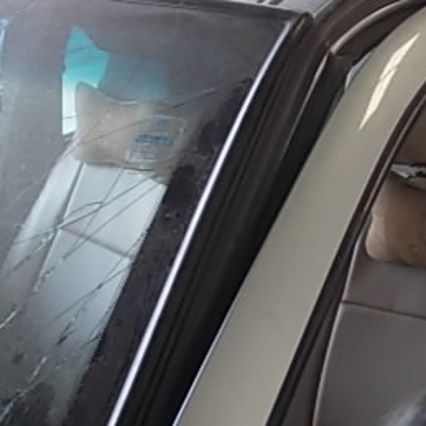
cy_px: 118
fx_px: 1156
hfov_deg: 20.7
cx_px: 316
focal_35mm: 83
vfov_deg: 20.8
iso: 110
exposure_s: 1/30
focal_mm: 5.3
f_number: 3.1
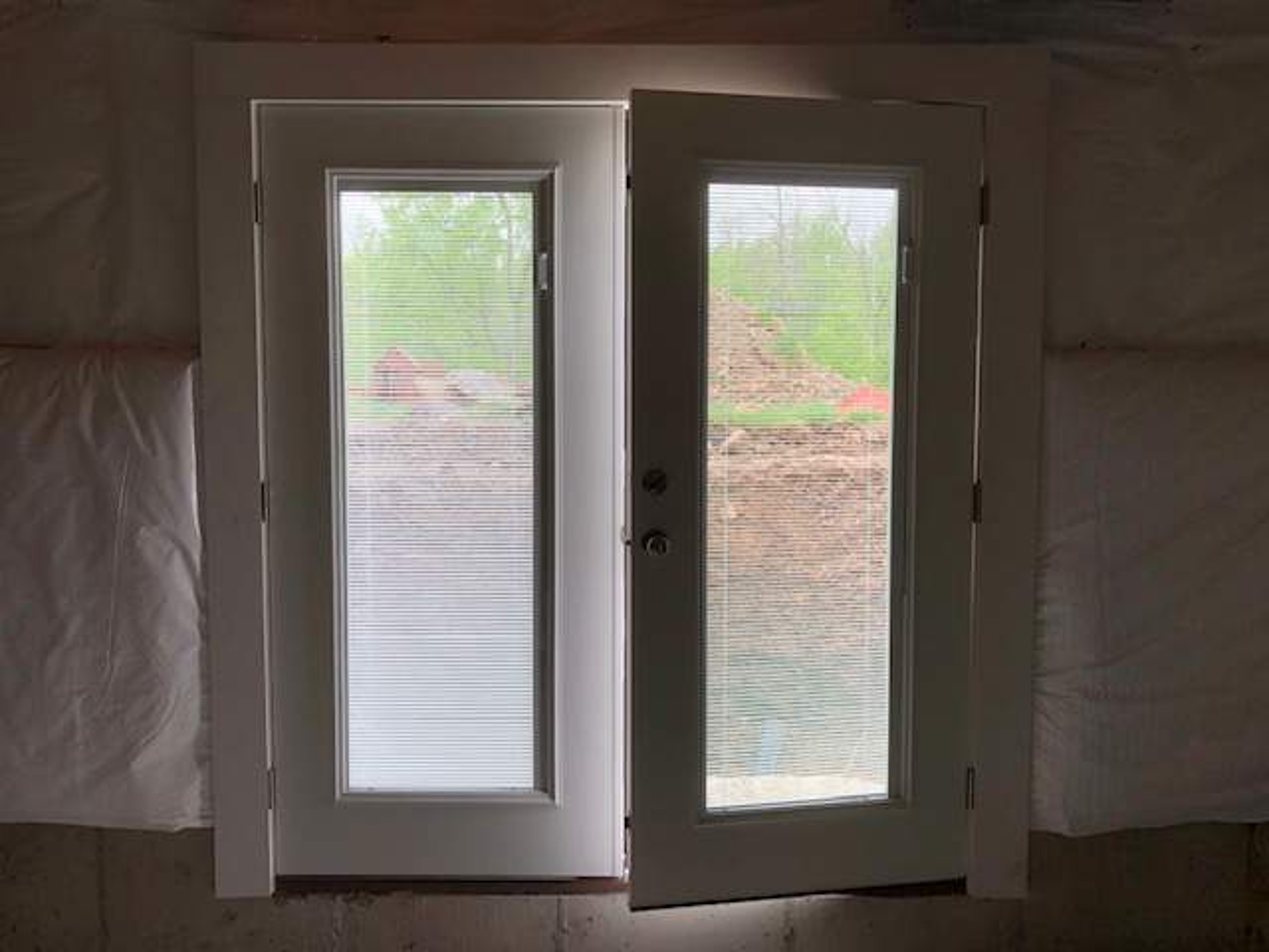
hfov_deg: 63.4
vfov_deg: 49.7
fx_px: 1026
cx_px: 634
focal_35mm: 28
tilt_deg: -5.3
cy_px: 476
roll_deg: -0.1
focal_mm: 3.99
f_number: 1.8
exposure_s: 1/120
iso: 20
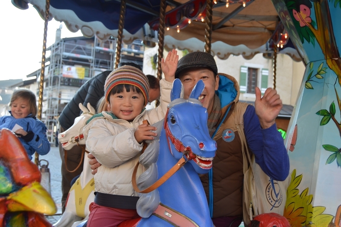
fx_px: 369
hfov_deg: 49.6
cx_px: 170
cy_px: 114
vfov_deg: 34.2
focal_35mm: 39
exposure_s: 1/125
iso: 200
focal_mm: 26
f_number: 5.6
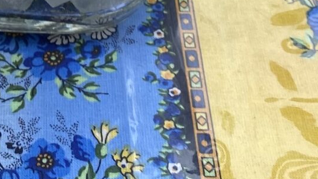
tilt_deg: -23.2
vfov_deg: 7.5
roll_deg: +3.1
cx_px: -7
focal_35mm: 135
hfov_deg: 15.6
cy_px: -425
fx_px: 1138
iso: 32
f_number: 1.8
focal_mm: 4.25
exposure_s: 1/369
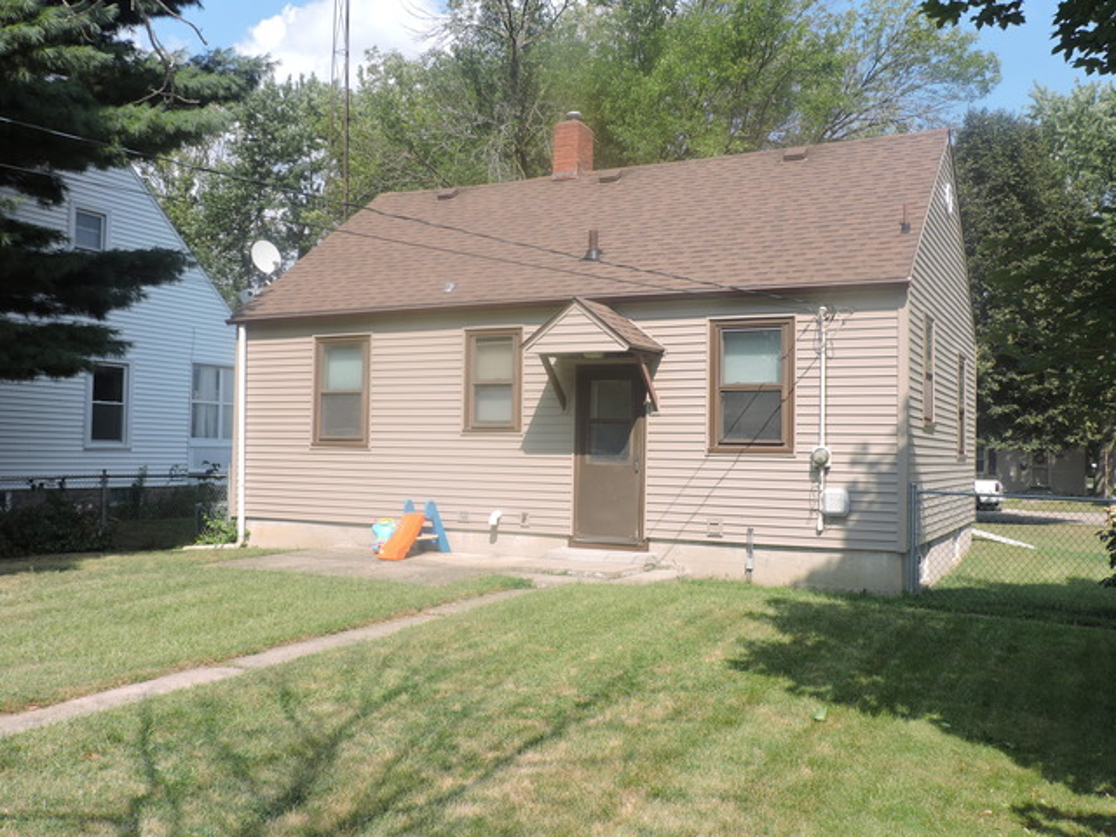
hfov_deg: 55.4
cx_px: 558
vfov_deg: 42.9
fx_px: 1064
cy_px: 418
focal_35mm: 33
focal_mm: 5.9
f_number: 3.2
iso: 100
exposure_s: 1/800
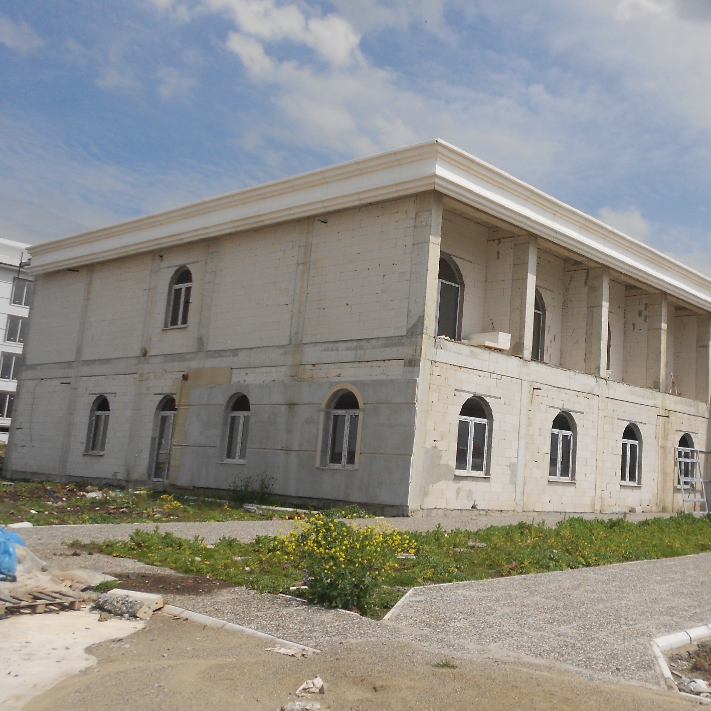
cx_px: 523
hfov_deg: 45.7
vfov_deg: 47.2
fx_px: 813
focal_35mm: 35
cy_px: 323
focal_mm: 4.6
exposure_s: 1/320
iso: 80
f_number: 8
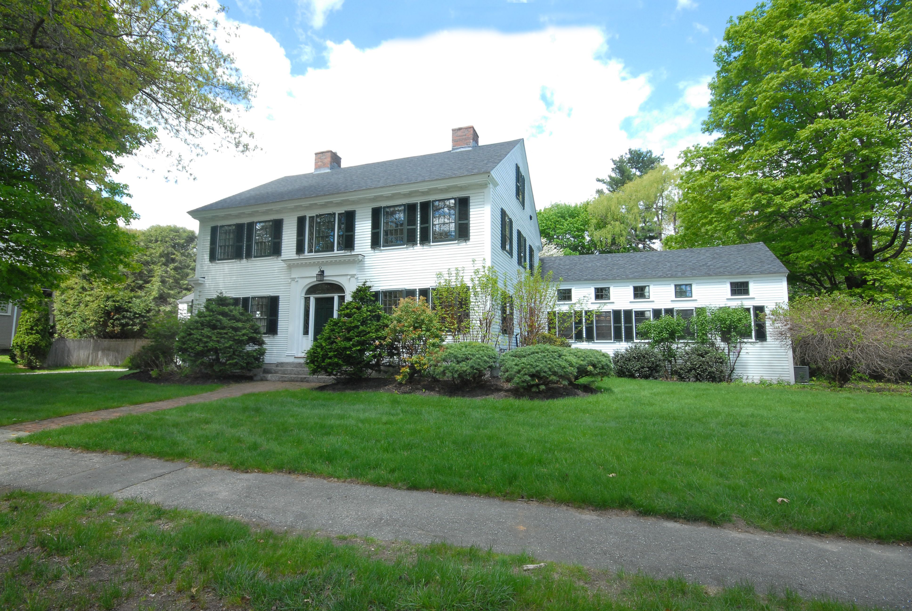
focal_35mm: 17
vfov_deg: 69.8
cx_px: 456
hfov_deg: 92.4
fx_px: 438
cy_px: 306
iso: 400
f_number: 11
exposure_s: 1/100
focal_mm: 11.5
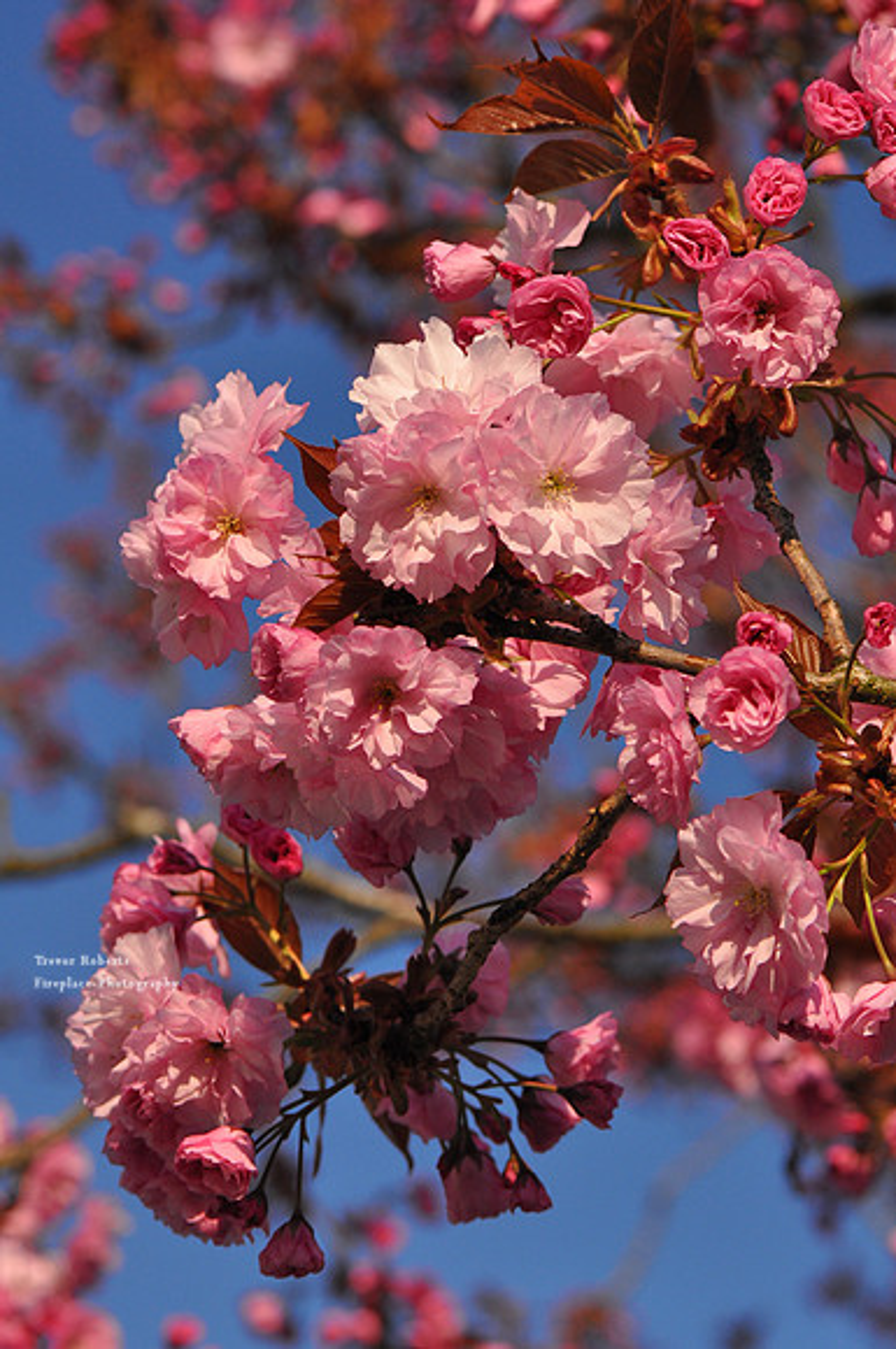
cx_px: 448
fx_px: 5897
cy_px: 674
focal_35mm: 158
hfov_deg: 8.7
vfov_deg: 13.1
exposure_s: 1/400
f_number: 7.1
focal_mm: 105
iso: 500
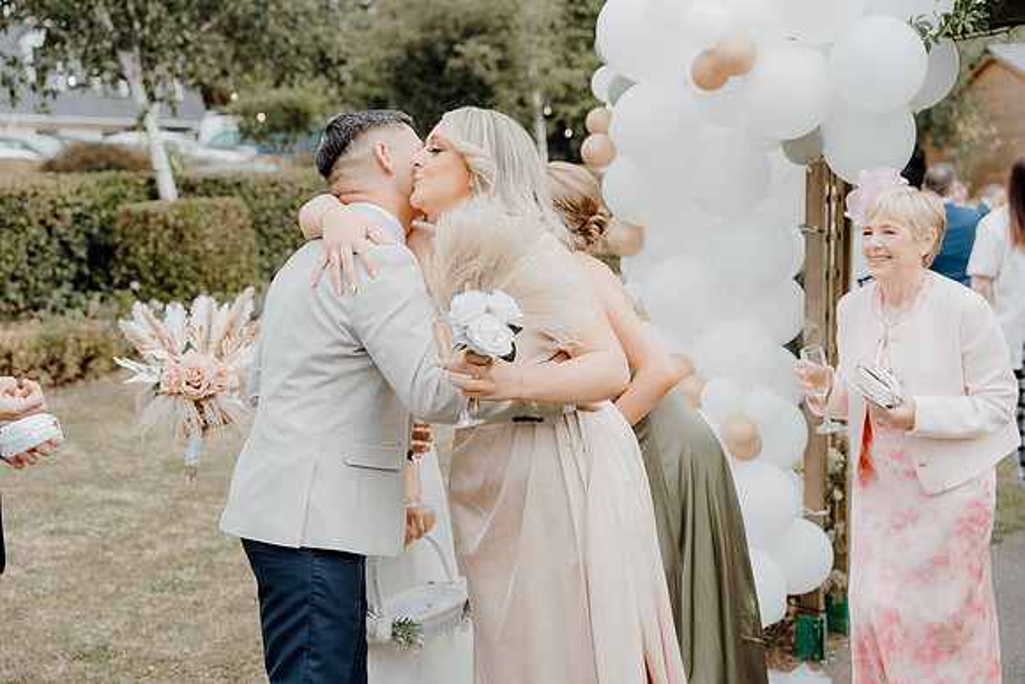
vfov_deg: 25.5
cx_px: 512
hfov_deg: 37.5
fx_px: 1509
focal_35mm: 53
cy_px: 342
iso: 125
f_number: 3.5
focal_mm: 53
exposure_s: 1/500
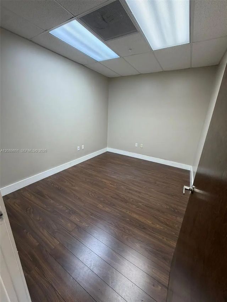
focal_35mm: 14
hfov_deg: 85.7
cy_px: 151
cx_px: 114
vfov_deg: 102.1
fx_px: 122
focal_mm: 2.22
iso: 160
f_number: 2.2
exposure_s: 1/120
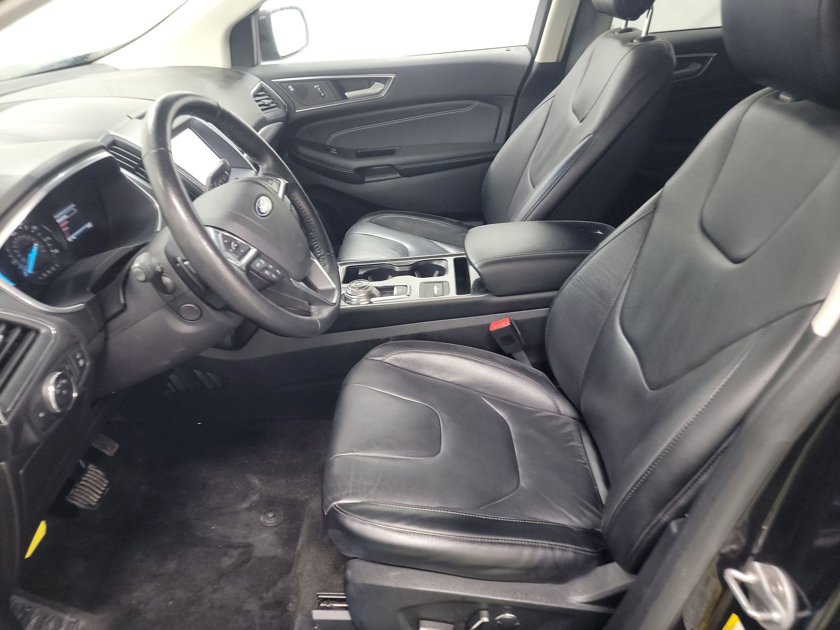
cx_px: 420
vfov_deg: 56.8
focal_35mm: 24
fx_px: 582
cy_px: 315
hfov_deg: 71.6
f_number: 1.8
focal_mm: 6.7
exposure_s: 1/17
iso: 801
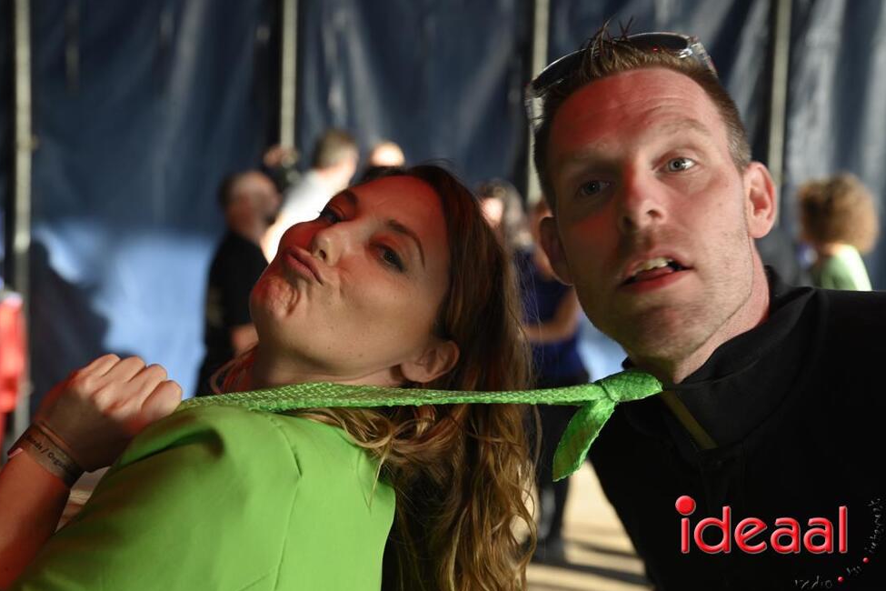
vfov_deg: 22.3
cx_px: 443
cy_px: 298
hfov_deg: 32.9
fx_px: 1501
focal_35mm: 61
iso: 200
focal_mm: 60
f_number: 4.5
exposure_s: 1/80
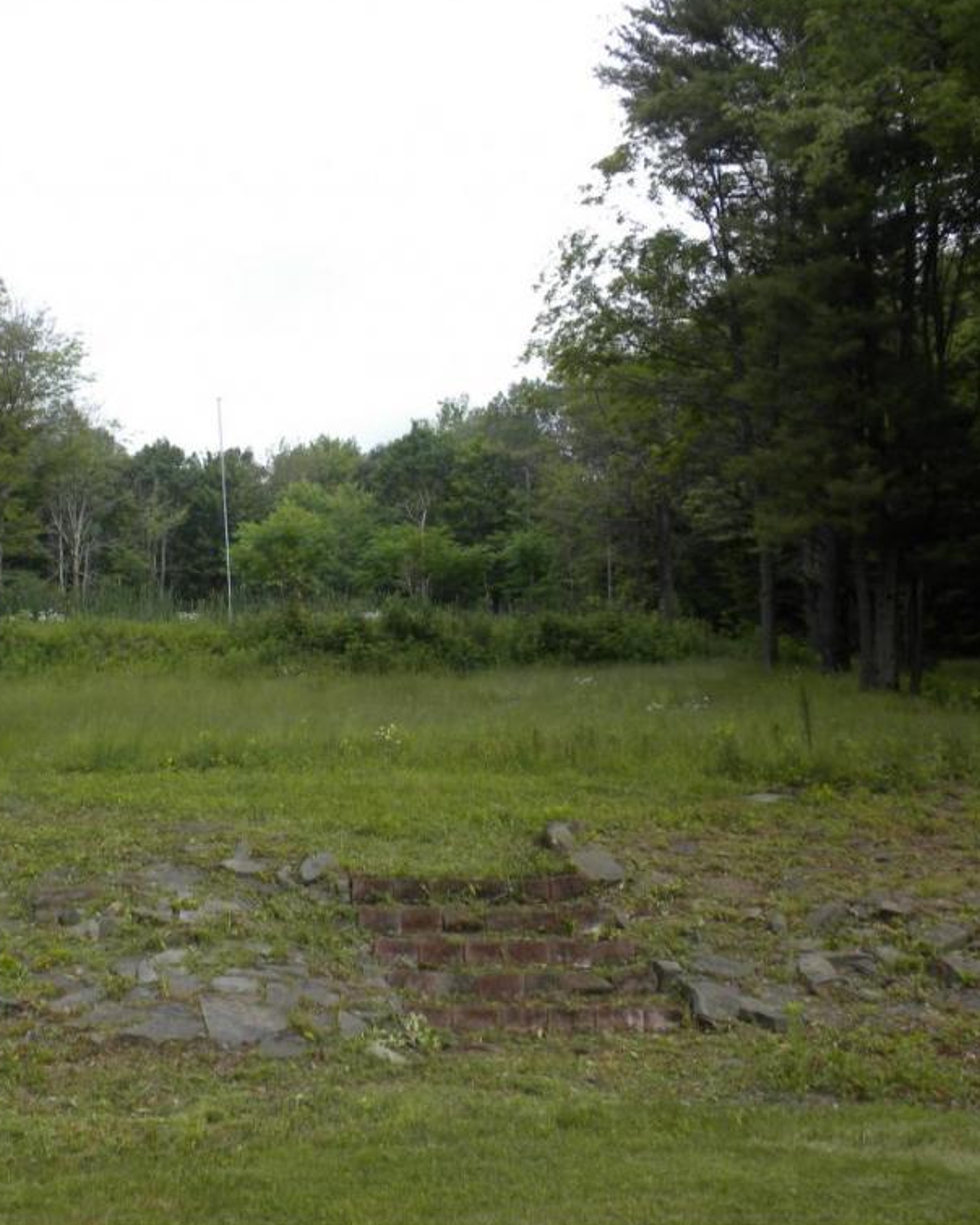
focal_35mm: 49
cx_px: 339
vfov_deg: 38.0
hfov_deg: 30.6
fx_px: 1777
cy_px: 612
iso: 64
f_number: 3.5
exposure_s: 1/313
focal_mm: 6.6
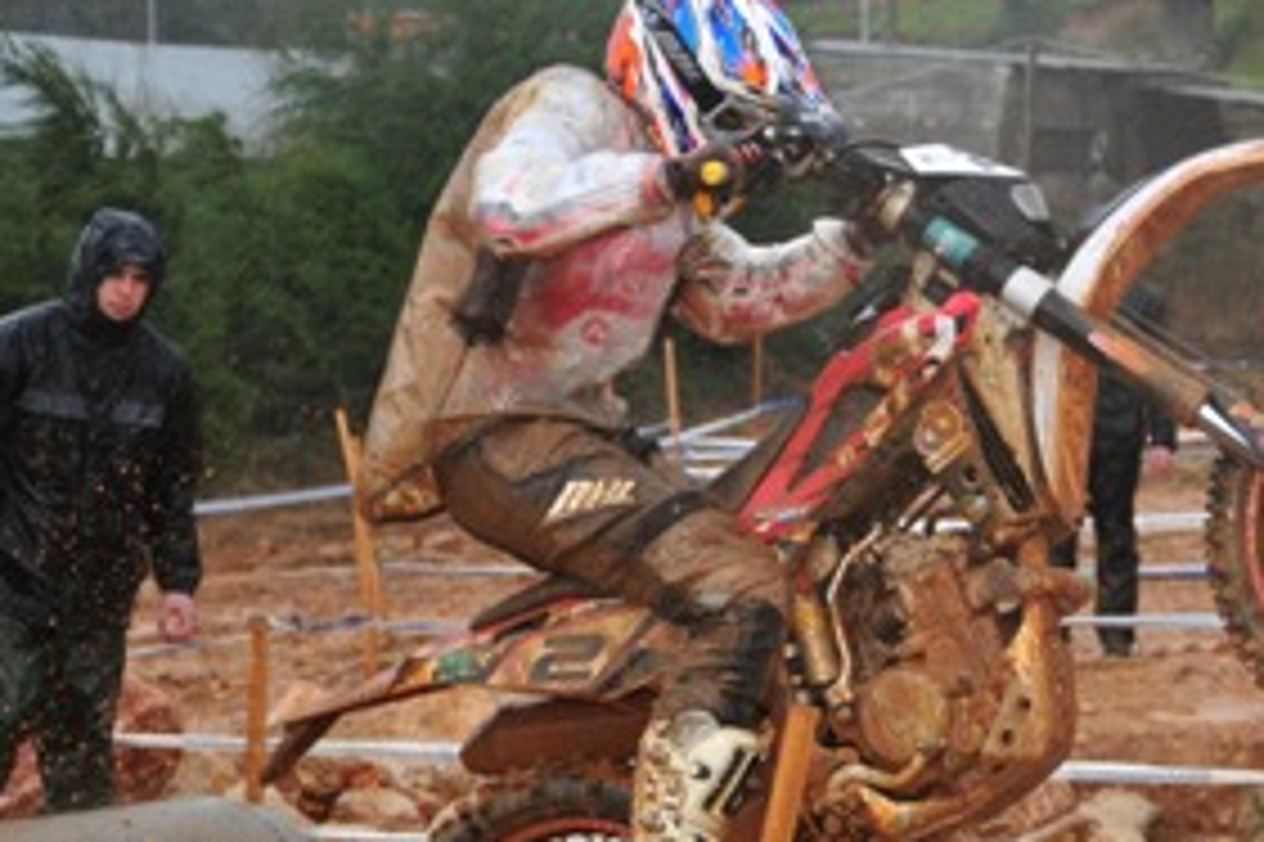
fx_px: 4386
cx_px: 927
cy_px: 430
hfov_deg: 16.3
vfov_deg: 11.0
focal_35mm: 125
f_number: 5
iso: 400
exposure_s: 1/400
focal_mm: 52
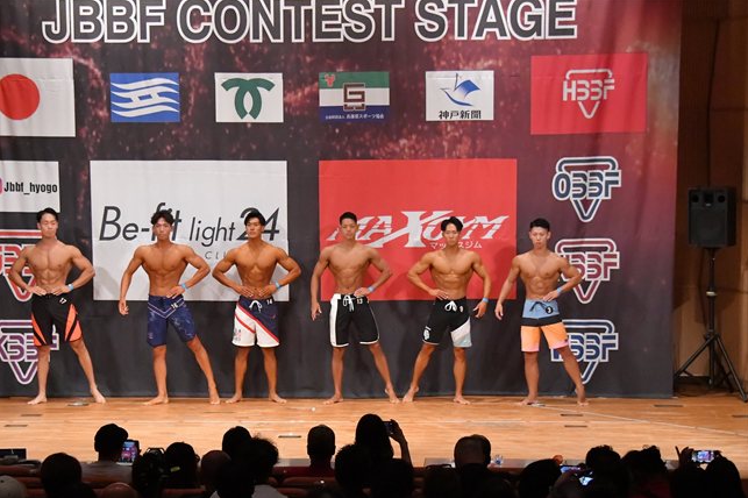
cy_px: 298
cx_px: 301
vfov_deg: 11.1
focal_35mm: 123
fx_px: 2554
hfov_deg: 16.6
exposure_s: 1/400
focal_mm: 68
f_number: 5.6
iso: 9000
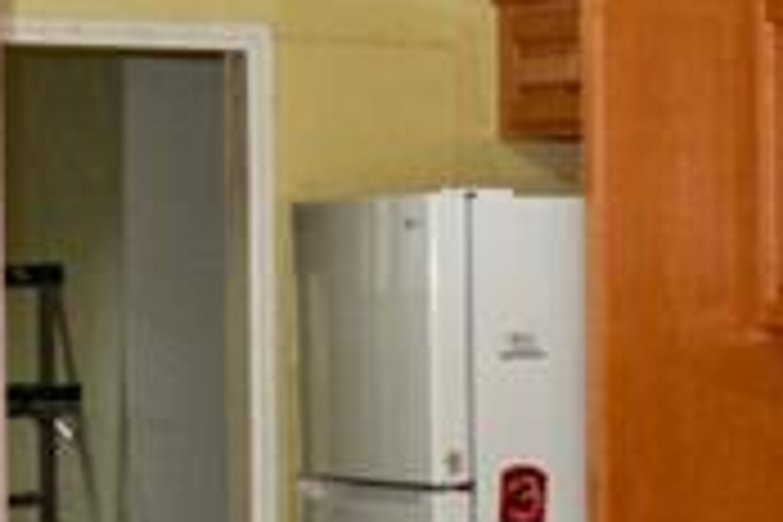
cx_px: 2025
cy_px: 369
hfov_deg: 10.6
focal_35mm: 159
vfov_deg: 8.6
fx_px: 3458
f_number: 5
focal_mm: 18
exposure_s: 1/100
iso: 800
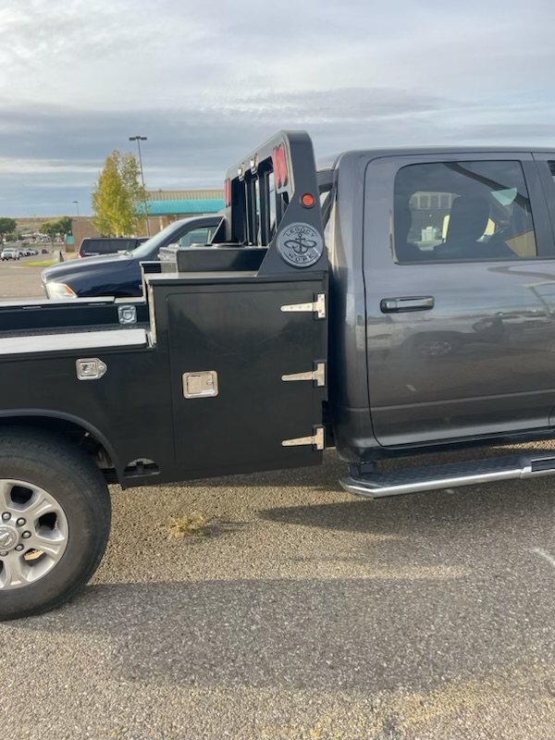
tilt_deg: -12.6
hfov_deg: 53.1
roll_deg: +2.6
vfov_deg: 67.3
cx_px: 278
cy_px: 370
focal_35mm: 26
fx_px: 556
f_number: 1.6
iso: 32
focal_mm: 4.2
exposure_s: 1/415
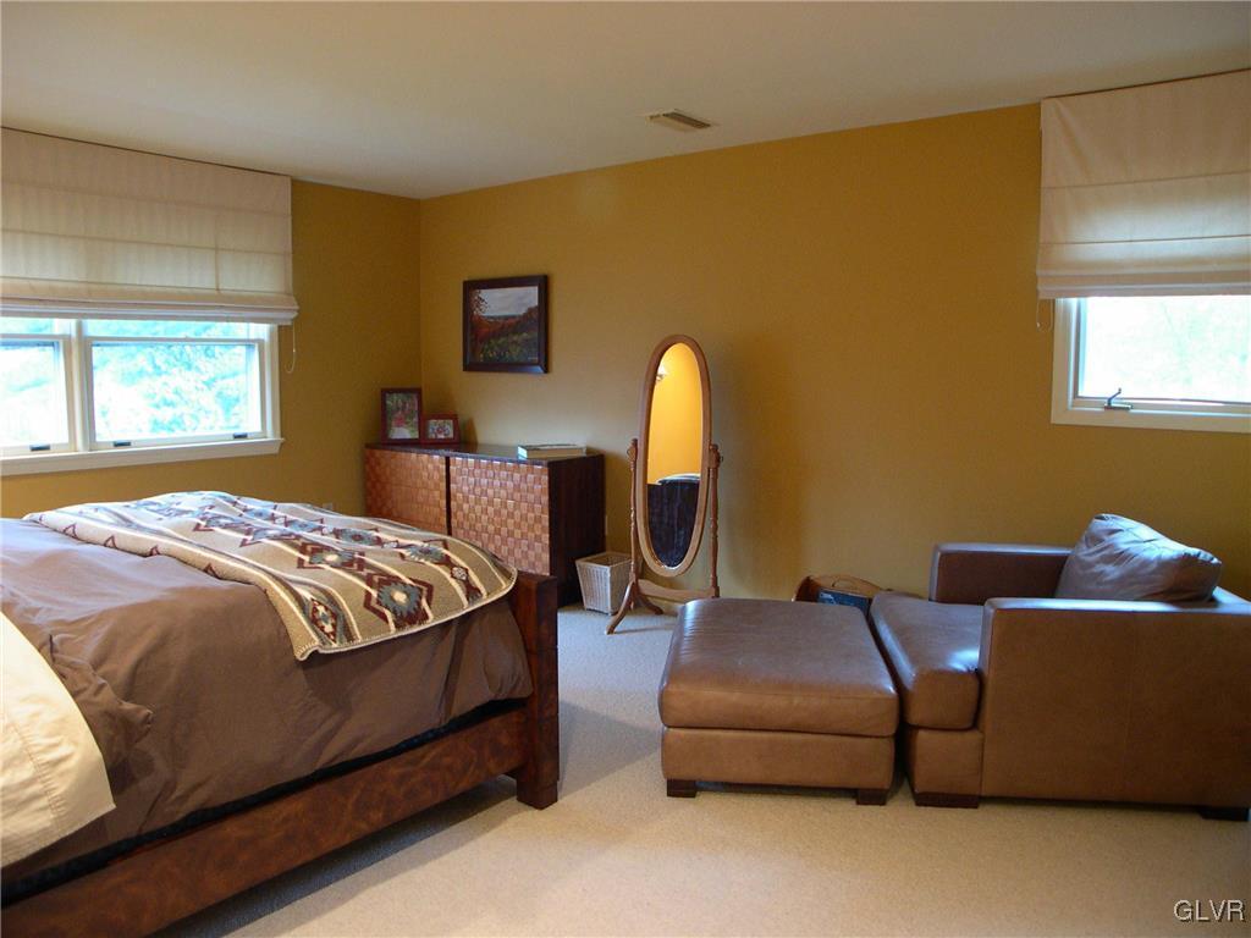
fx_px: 1373
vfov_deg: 37.7
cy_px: 469
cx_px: 626
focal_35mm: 38
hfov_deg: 49.0
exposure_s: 1/4.6
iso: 274
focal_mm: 8
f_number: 2.8
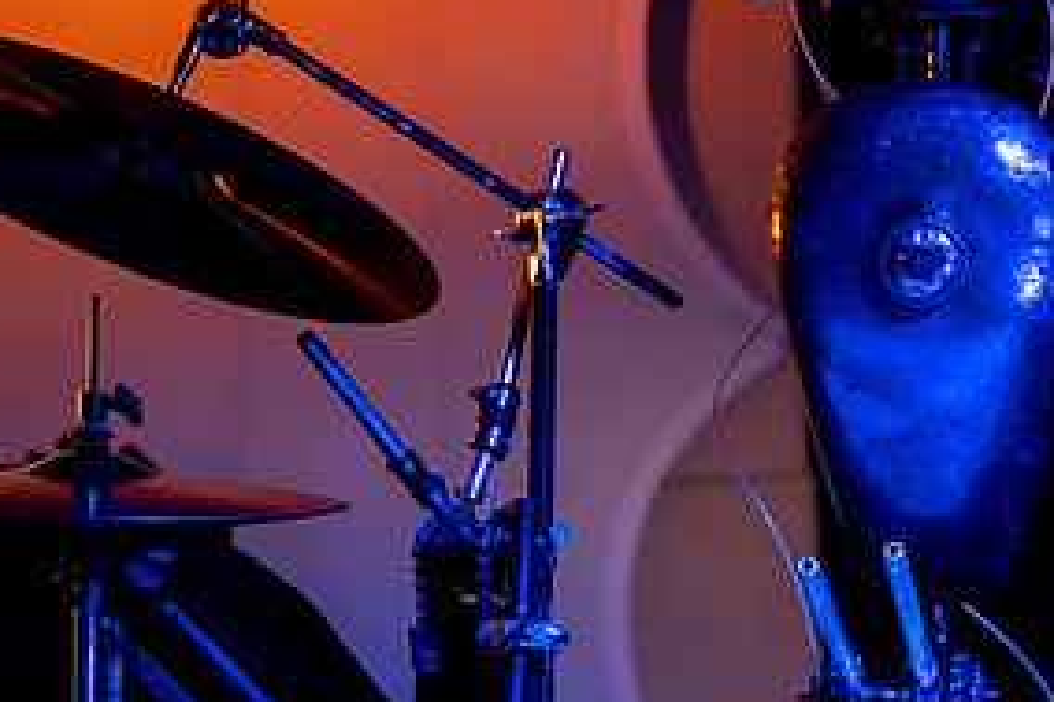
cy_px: 298
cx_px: 920
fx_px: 3540
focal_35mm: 121
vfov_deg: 11.3
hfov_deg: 16.7
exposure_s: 1/200
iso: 1000
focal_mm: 47.6
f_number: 2.8
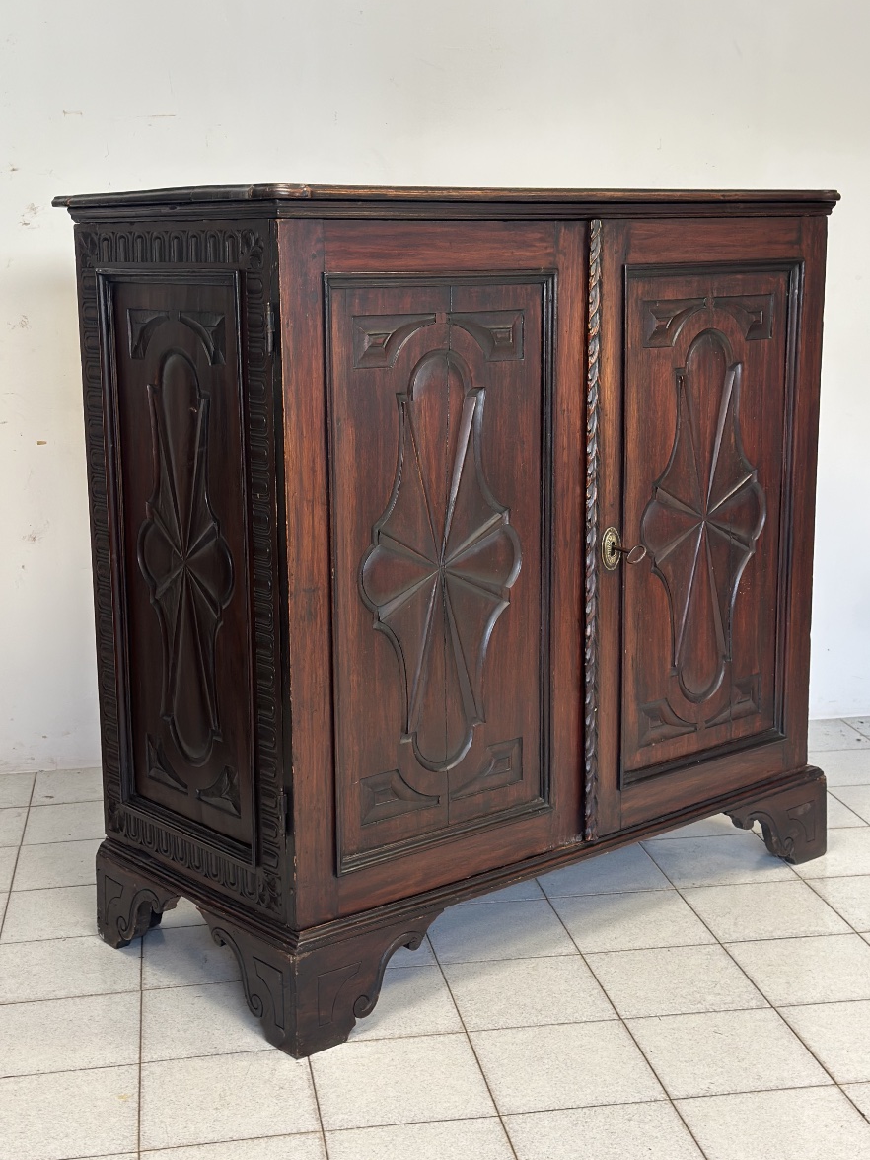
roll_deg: +1.1
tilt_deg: -10.3
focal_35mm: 49
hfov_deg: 29.7
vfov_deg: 38.9
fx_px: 1642
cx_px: 428
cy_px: 581
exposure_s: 1/50
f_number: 1.78
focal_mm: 6.86
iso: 125
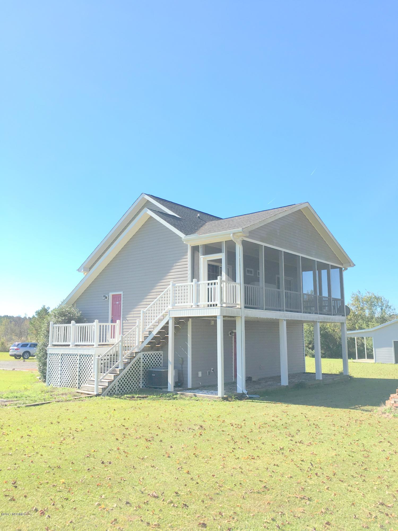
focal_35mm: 29
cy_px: 266
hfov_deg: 48.2
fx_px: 445
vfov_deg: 61.7
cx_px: 199
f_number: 2.2
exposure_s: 1/793
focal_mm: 4.15
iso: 25
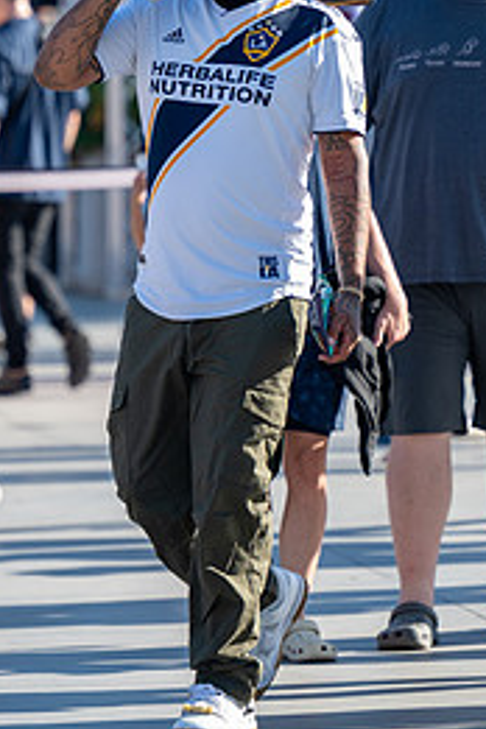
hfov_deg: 3.8
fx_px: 7391
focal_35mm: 365
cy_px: 151
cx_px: 305
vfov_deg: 5.6
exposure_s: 1/640
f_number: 2.8
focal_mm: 145
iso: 100
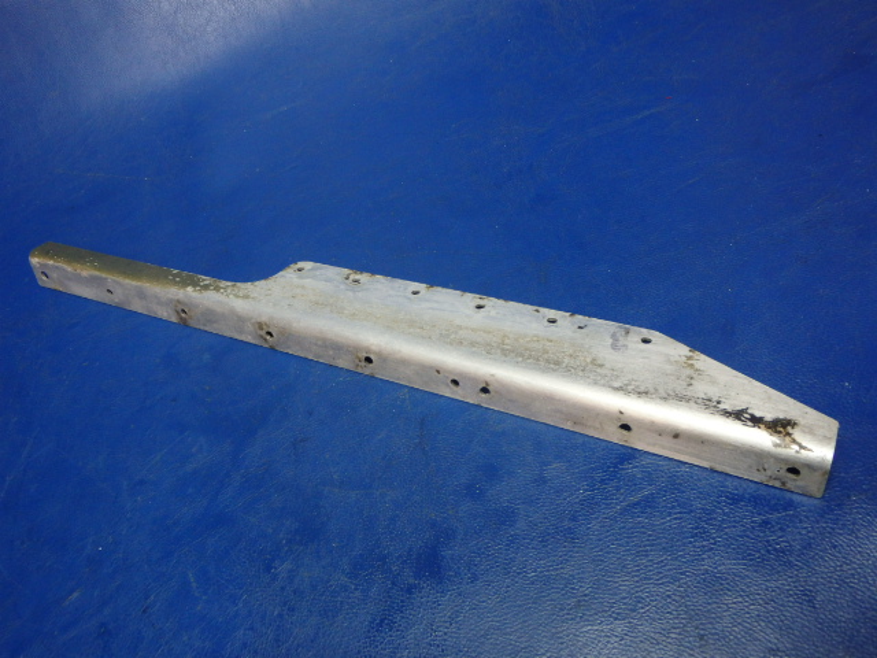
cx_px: 438
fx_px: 709
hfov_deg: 63.4
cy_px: 329
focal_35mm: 28
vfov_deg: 49.7
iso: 320
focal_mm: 5
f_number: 3.9
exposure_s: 1/30
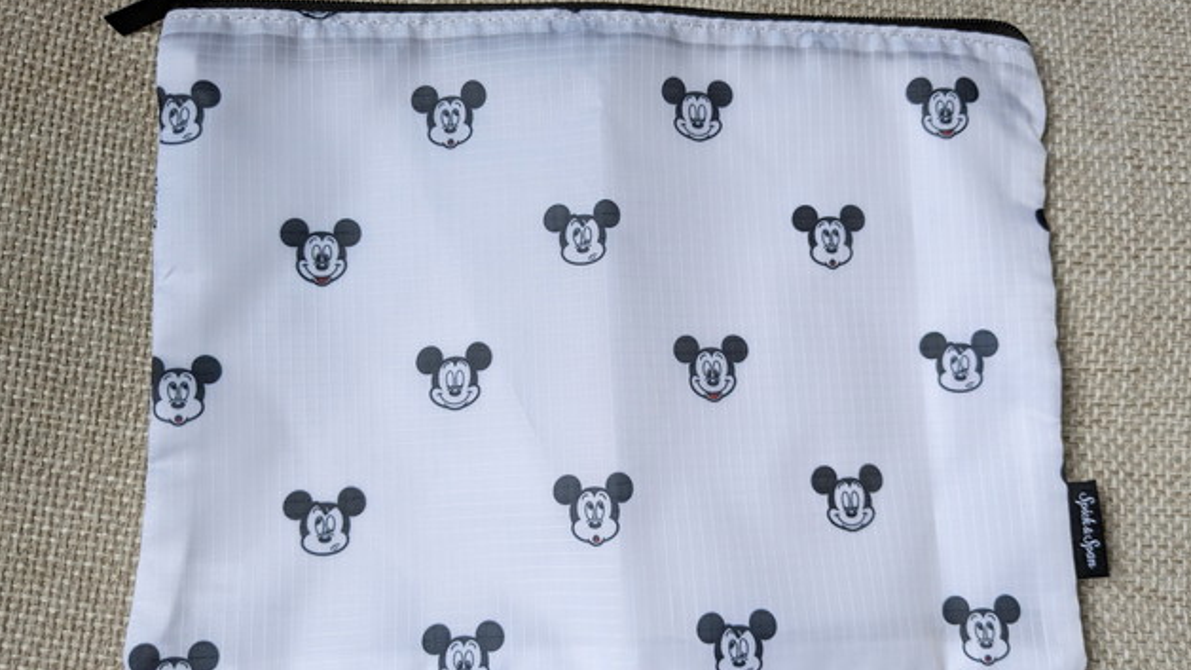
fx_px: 947
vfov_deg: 38.9
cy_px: 338
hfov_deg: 64.3
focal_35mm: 30
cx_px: 596
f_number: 1.73
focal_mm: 4.38
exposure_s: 1/254
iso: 53
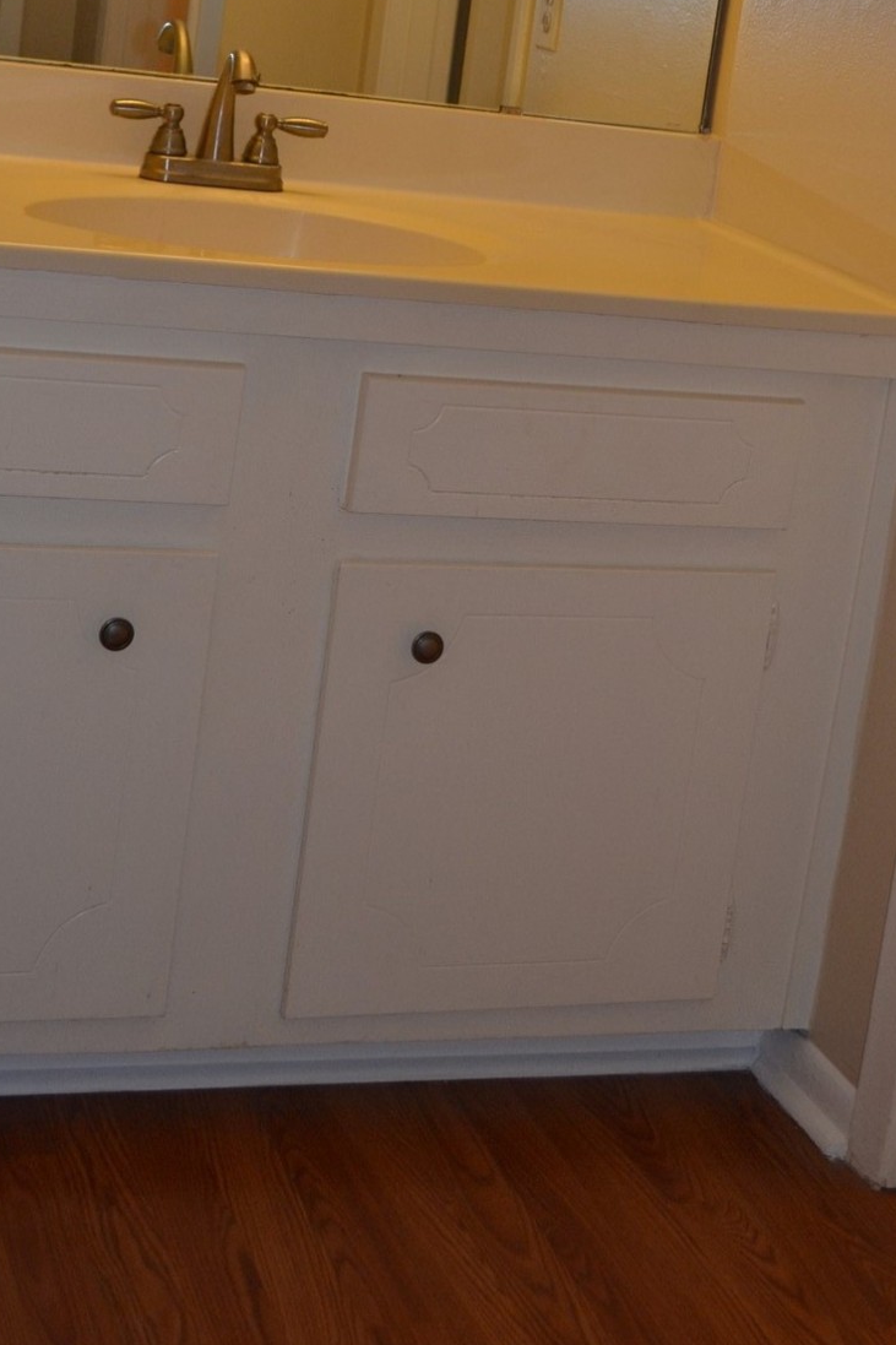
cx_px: 516
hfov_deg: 20.9
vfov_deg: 29.4
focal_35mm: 65
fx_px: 2427
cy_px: 70
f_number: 4
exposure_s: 1/125
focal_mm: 22
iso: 360
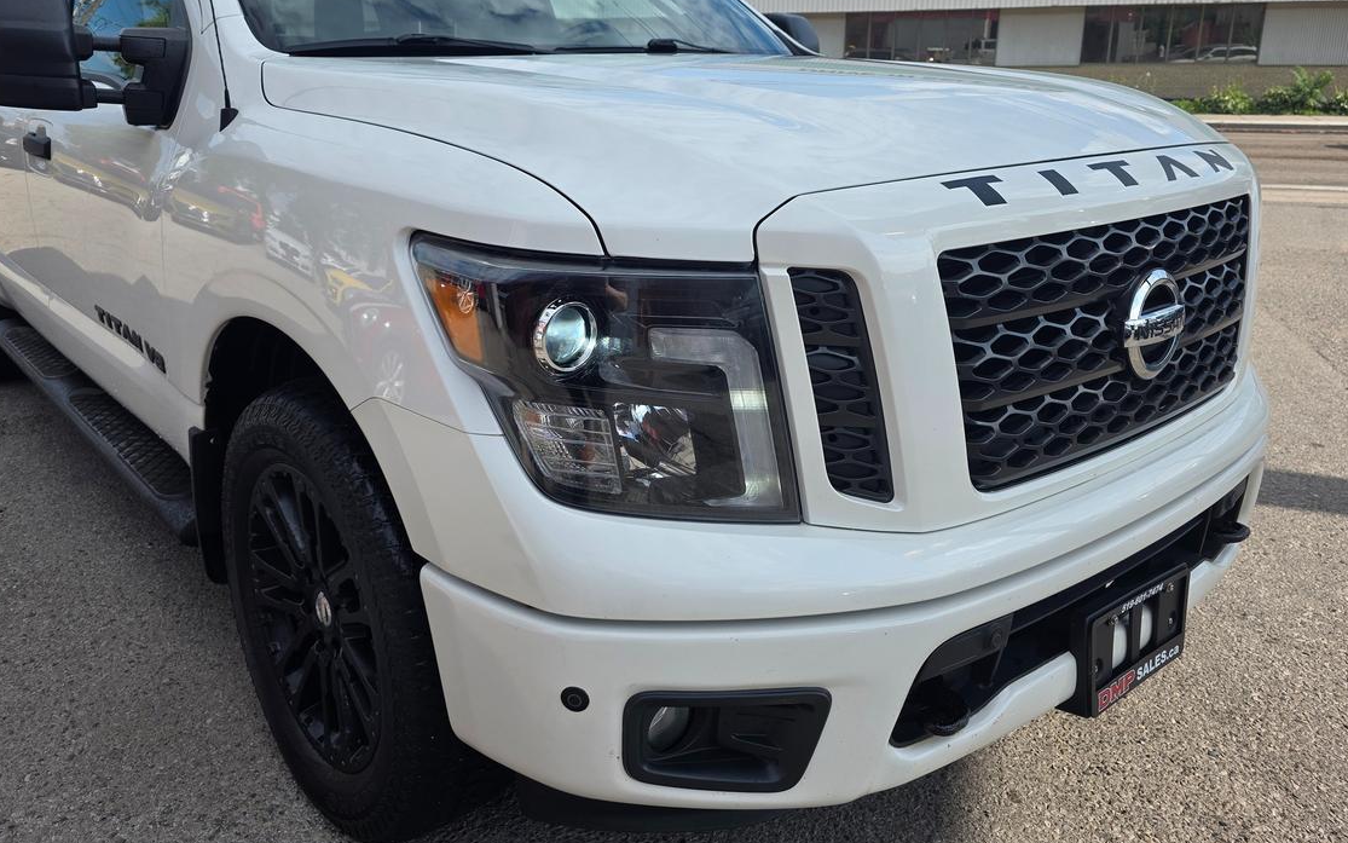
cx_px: 585
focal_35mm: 28
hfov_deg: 66.2
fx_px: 1029
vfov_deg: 44.4
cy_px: 357
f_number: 1.7
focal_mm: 6.3
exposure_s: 1/5153
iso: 80
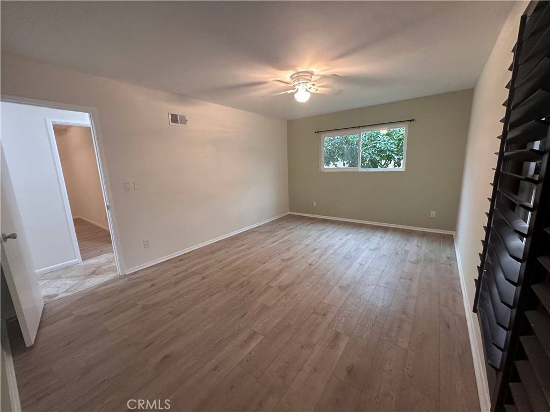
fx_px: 222
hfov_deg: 102.1
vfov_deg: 85.7
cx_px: 275
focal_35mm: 14
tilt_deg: -11.0
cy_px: 206
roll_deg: +1.6
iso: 250
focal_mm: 2.22
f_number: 2.2
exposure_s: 1/60
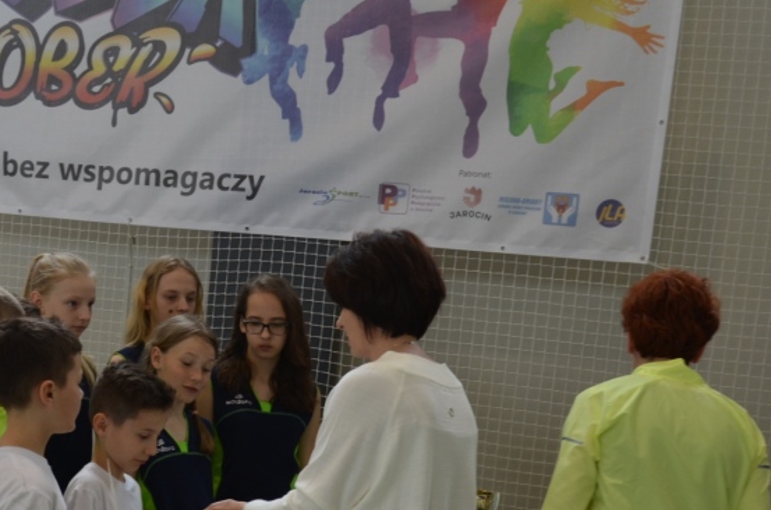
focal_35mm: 50
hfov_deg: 38.7
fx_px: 1068
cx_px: 197
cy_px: 408
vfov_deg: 26.4
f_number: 4.5
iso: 400
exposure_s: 1/80
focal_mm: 18
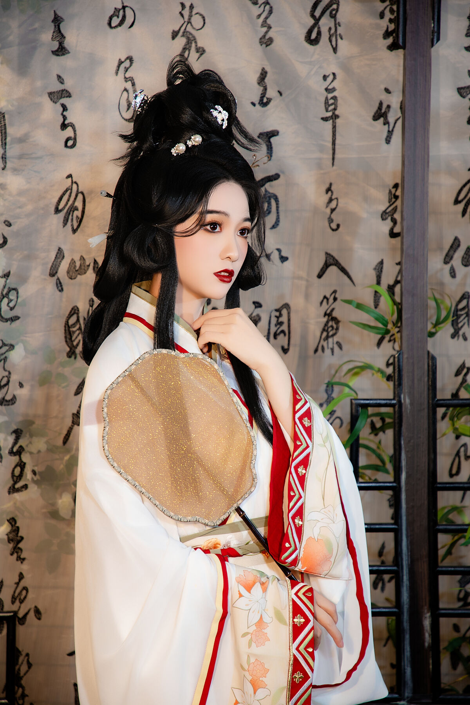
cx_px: 235
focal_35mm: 103
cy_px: 352
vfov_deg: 19.8
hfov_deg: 13.3
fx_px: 2017
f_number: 4
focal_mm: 105
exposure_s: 1/125
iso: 320
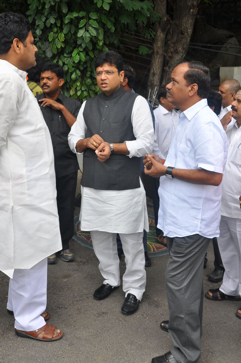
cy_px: 182
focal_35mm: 38
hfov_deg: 35.4
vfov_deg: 51.3
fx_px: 378
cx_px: 120
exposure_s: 1/125
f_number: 8
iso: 250
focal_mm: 25
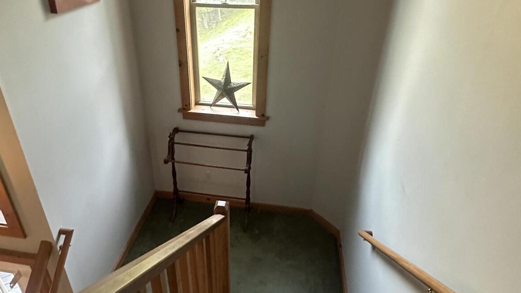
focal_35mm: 26
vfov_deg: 44.4
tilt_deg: -31.1
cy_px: 135
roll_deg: -0.5
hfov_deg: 71.7
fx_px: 359
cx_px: 232
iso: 640
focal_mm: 2.22
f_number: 2.2
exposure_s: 1/60
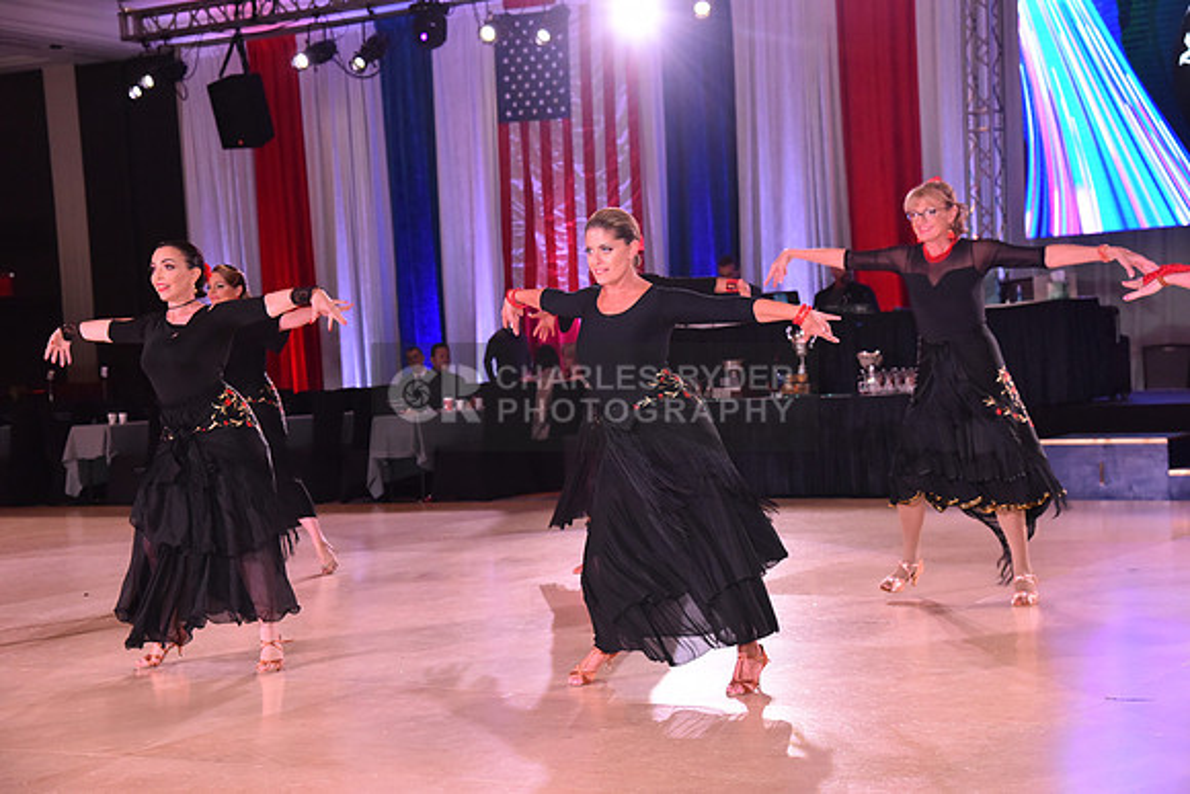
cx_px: 595
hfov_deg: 32.4
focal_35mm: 62
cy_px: 397
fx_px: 2050
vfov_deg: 21.9
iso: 2500
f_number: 6.3
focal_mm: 62
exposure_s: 1/250
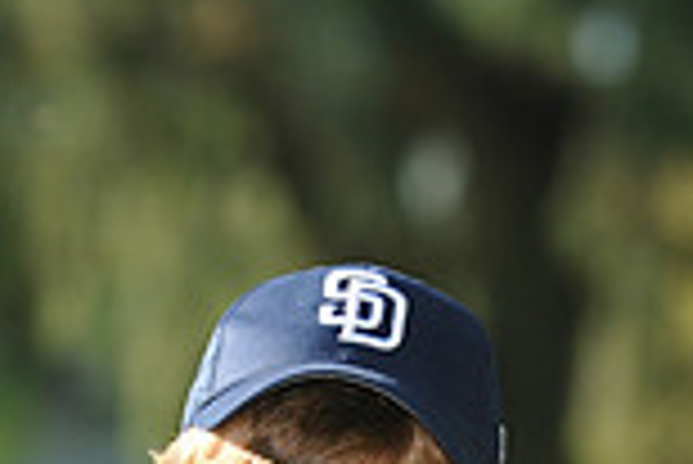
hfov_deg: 4.6
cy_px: 838
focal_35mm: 451
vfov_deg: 3.0
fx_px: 8690
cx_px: 302
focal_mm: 120
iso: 200
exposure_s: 1/640
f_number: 4
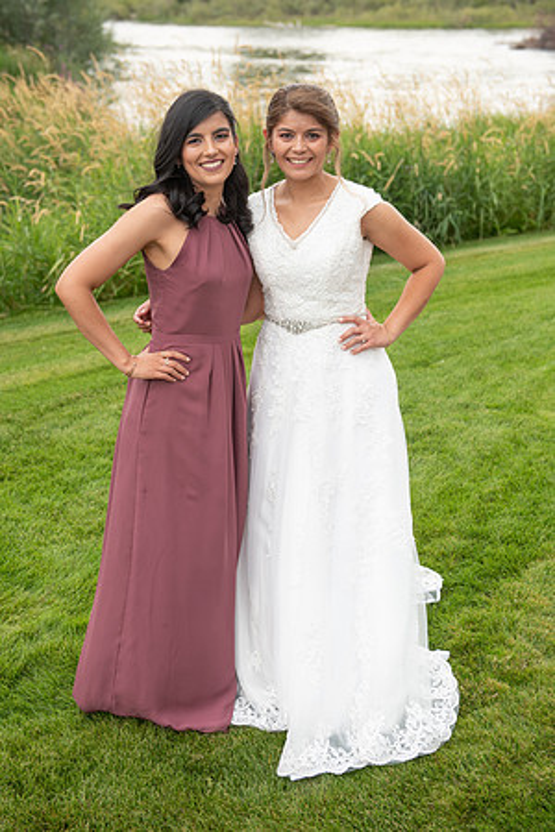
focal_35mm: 50
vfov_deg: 39.6
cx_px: 278
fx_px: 1156
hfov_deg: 27.0
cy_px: 416
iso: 100
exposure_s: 1/160
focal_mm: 50
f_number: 4.5
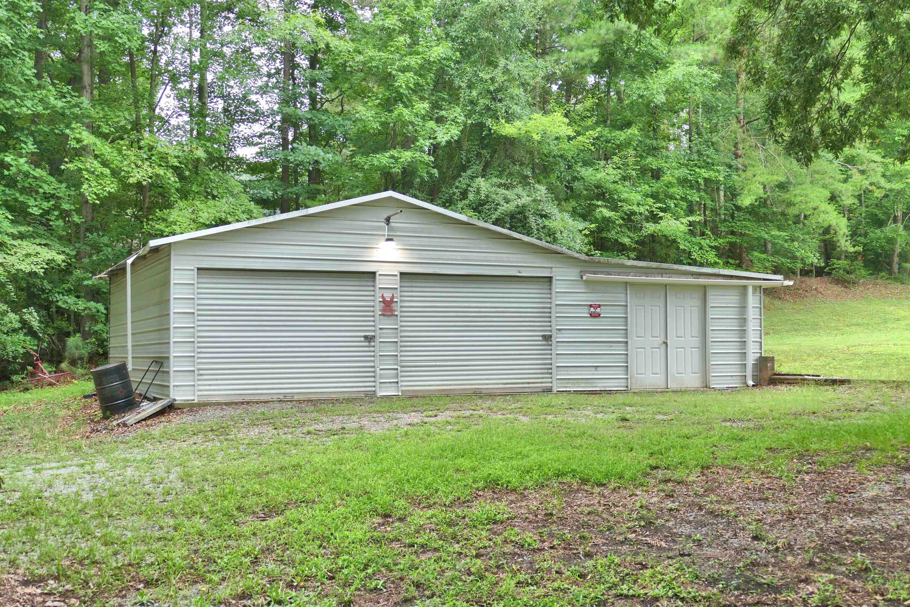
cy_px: 304
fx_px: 1062
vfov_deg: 31.9
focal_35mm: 42
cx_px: 455
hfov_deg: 46.4
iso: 160
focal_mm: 15.26
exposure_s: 1/80
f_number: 3.2
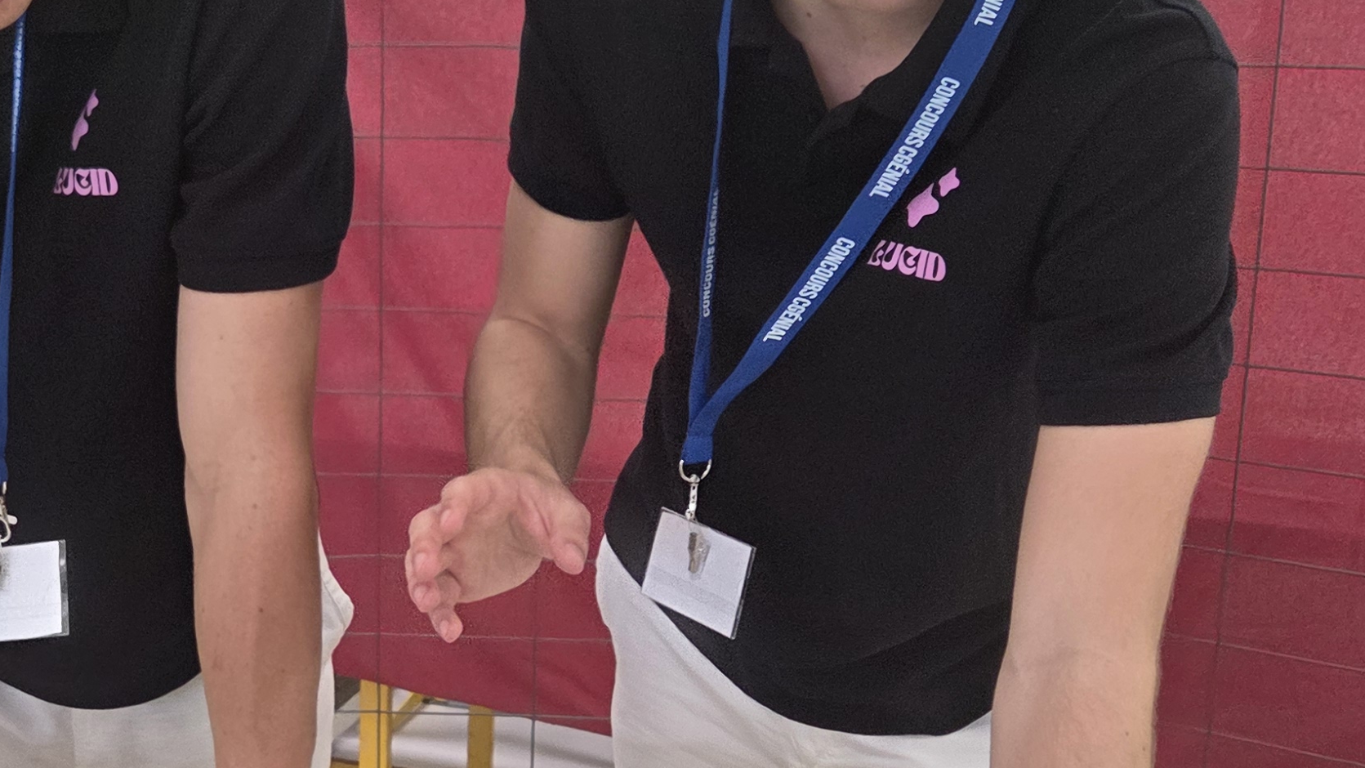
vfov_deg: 20.0
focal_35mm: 60
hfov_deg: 33.8
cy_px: 543
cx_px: 270
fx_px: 2172
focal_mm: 5.4
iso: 200
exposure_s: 1/100
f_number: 1.8
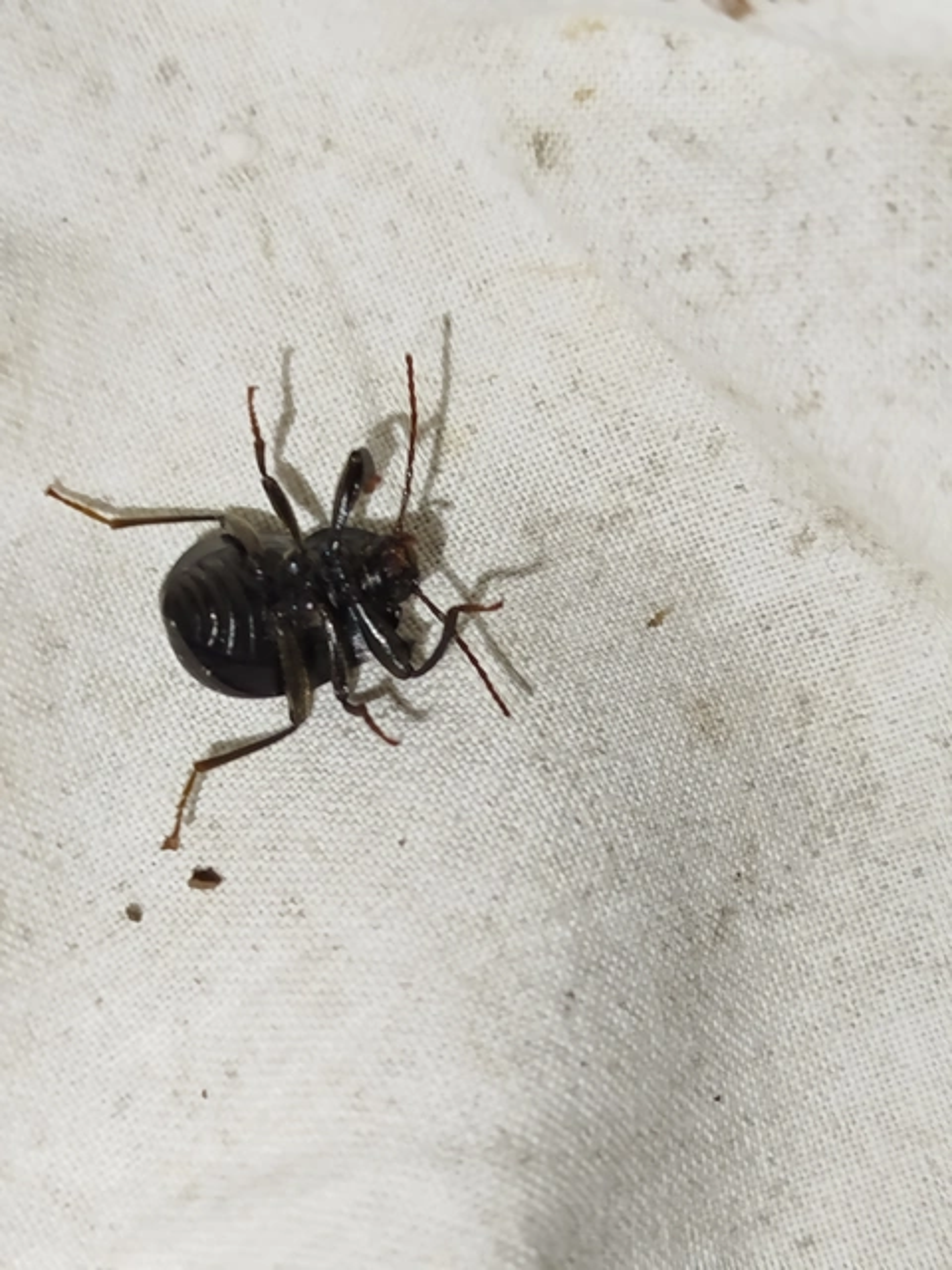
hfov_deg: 23.7
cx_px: 476
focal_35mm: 62
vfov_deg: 31.2
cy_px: 635
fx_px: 2273
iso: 80
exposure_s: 1/50
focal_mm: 5.31
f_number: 1.7
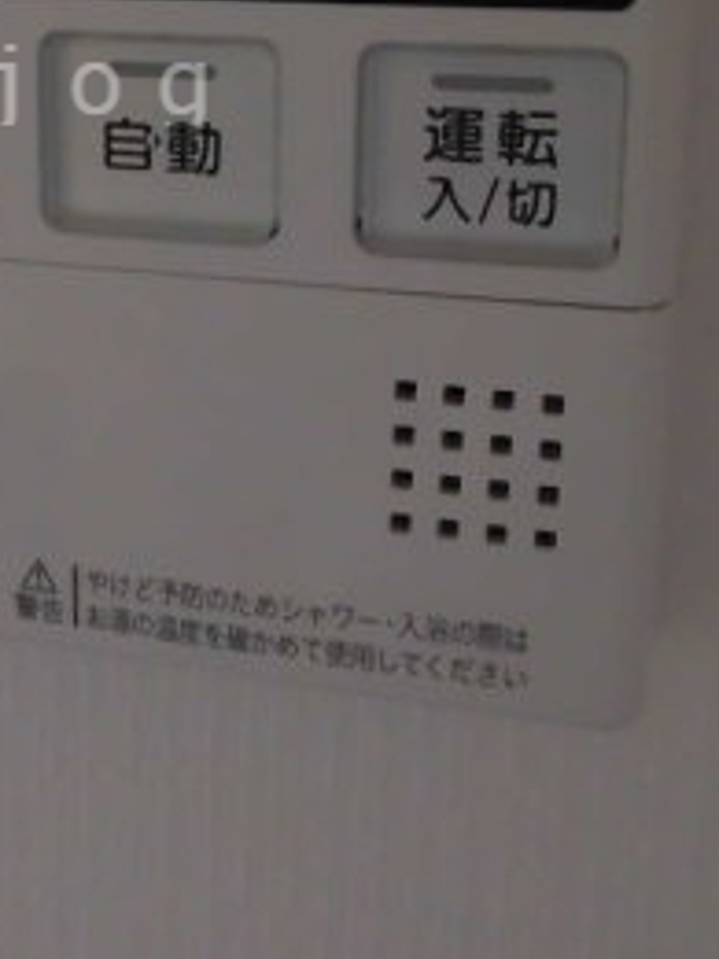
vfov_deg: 31.1
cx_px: -26
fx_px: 1634
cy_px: 81
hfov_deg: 23.6
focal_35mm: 59
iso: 500
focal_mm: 4.3
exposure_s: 1/25
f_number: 3.1
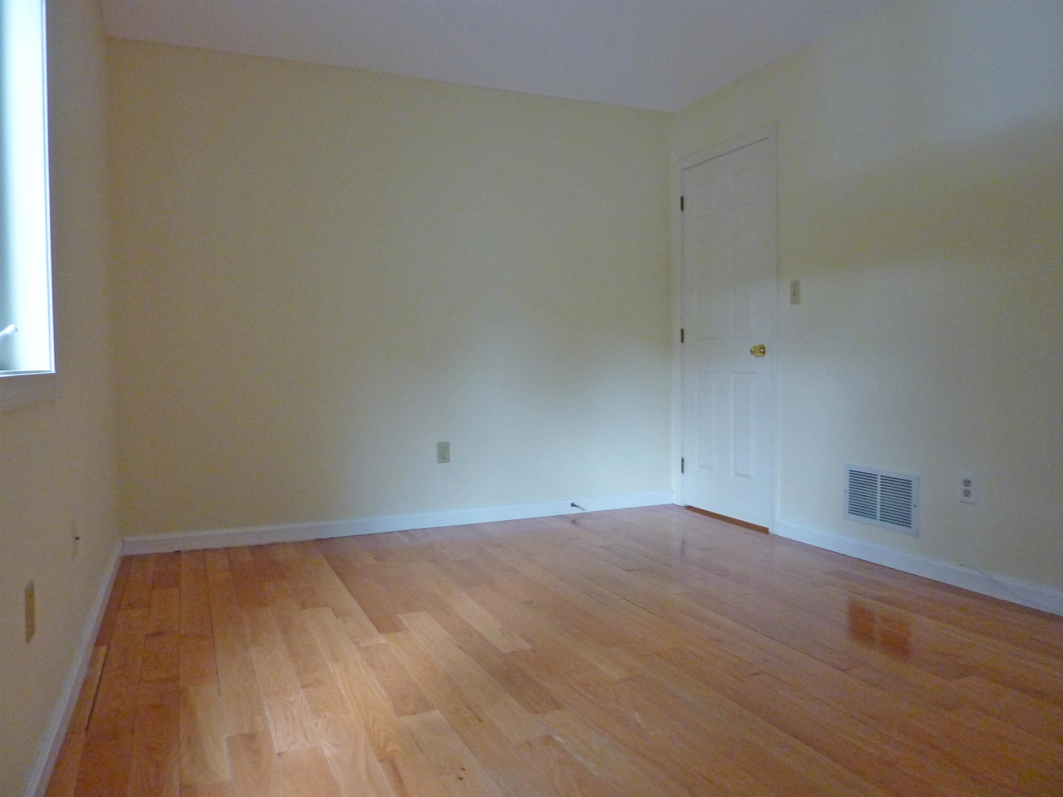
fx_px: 768
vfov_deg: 54.9
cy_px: 398
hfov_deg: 69.4
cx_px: 532
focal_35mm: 25
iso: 320
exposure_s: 1/30
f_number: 3.3
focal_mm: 4.1
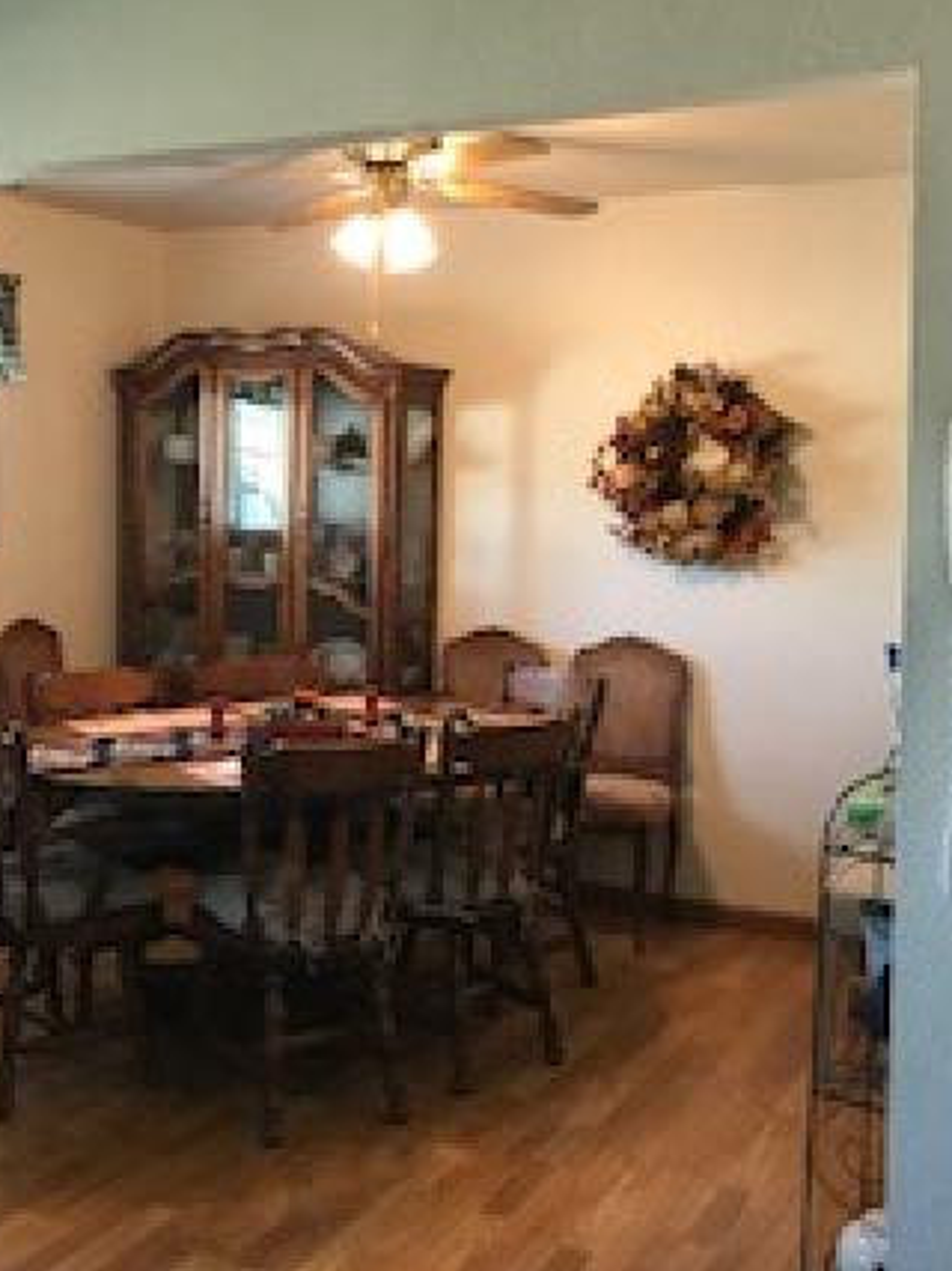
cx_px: 312
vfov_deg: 44.7
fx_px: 1541
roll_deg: +0.2
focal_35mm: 42
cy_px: 560
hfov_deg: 34.0
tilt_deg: -3.4
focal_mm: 3.99
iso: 40
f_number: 1.8
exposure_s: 1/15
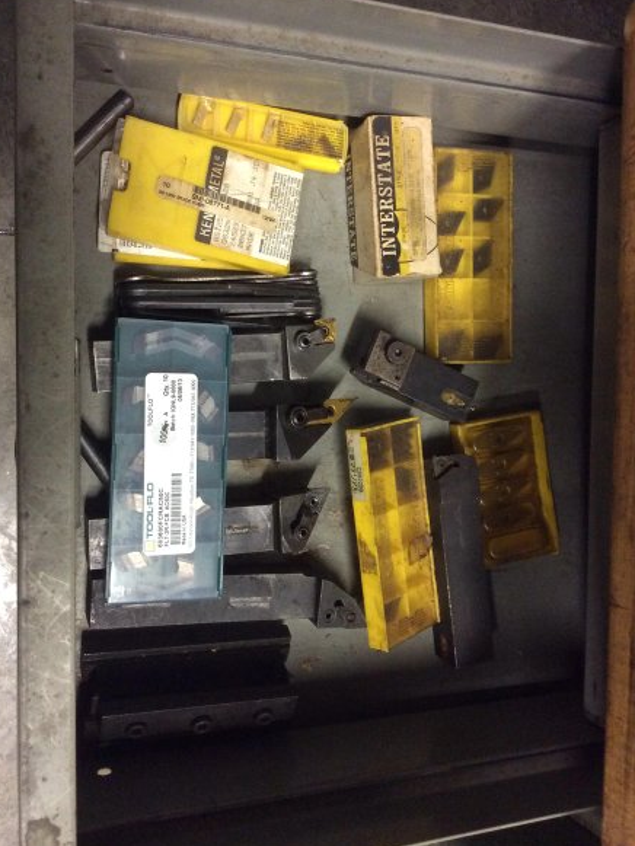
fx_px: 807
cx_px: 310
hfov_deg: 43.0
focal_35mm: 33
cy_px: 416
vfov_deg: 55.3
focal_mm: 3.3
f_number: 2.4
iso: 250
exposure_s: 1/15
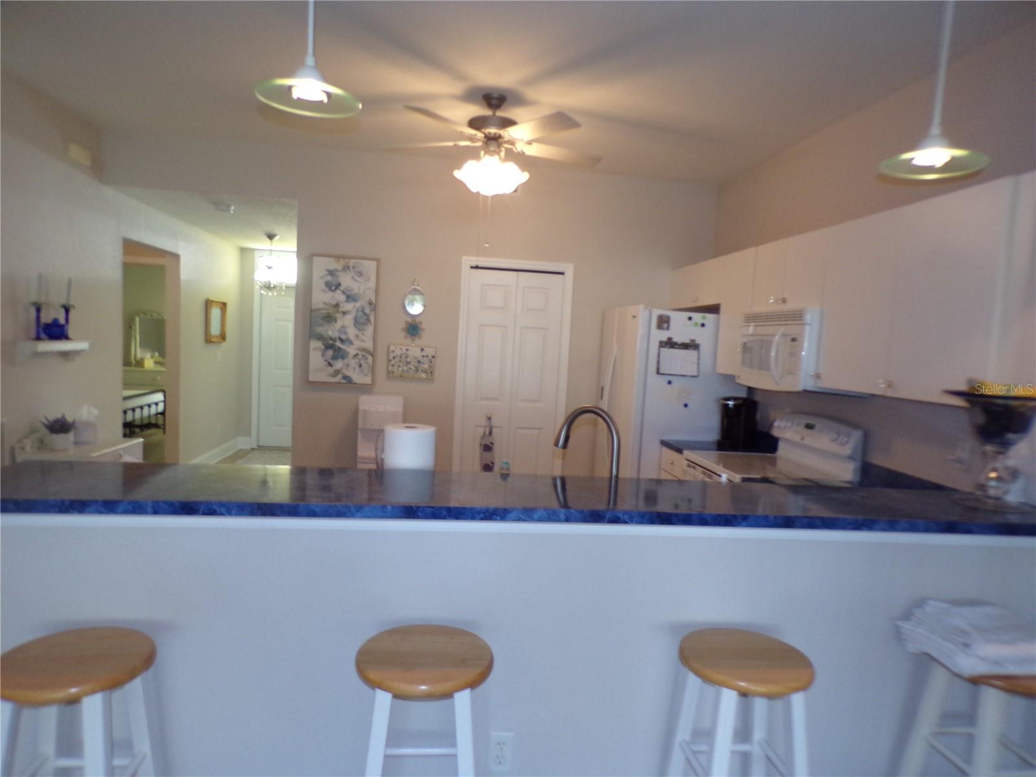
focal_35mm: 24
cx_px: 518
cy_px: 388
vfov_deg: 56.8
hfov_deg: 71.6
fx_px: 718
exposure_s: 1/34
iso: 200
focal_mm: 4.3
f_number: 3
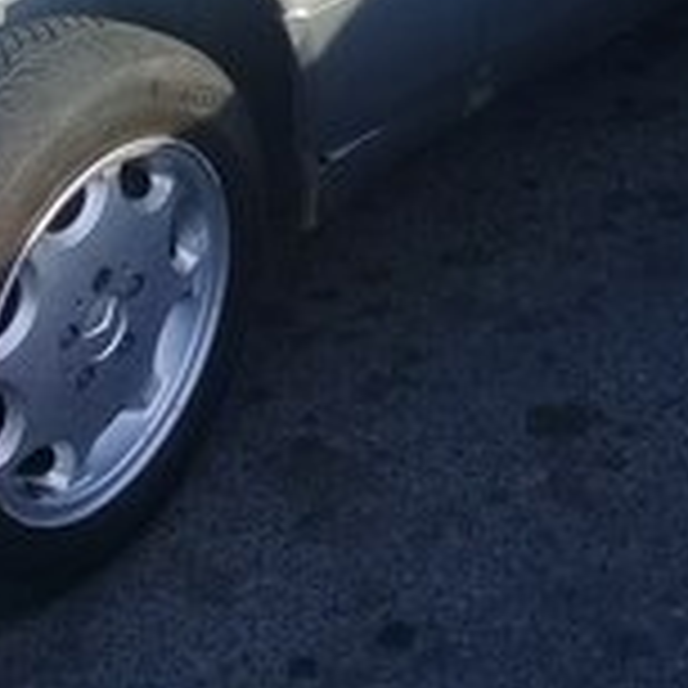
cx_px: 652
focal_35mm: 89
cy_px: -423
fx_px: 2001
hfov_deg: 19.1
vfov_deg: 17.1
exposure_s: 1/524
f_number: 2.2
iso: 50
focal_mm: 3.3
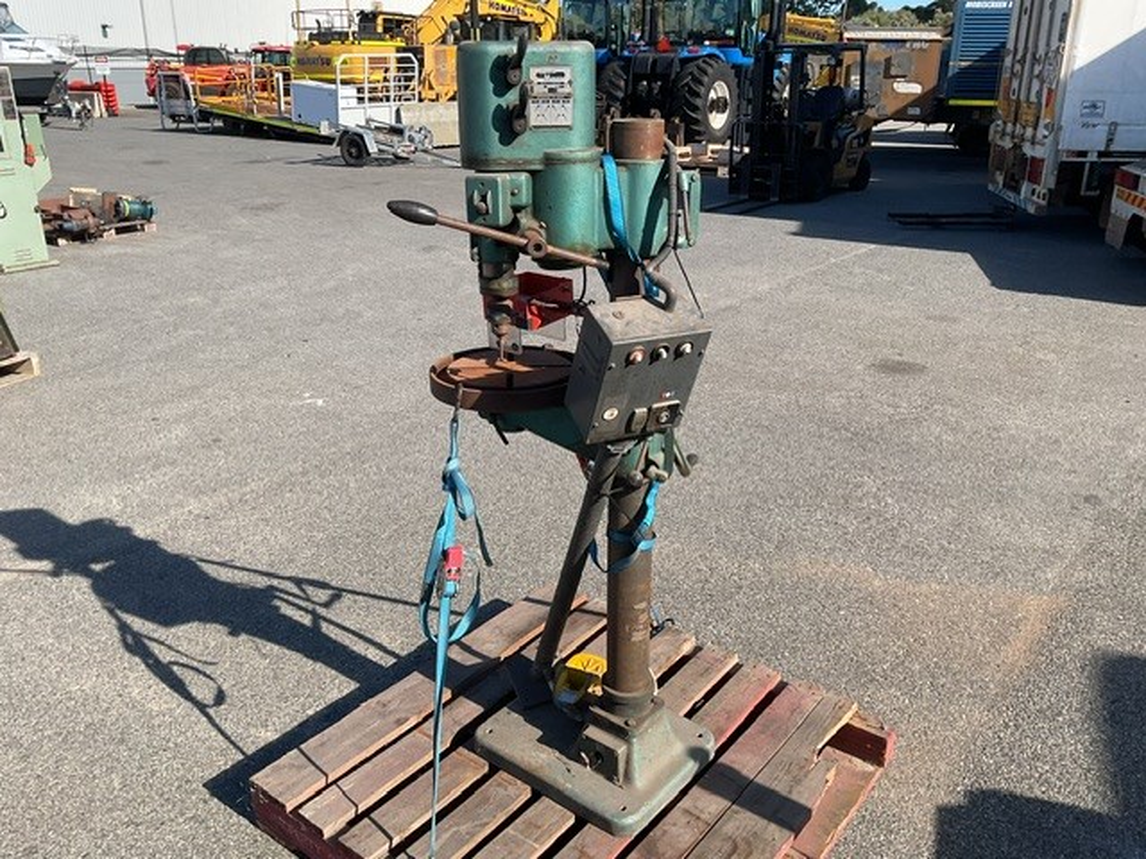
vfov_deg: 48.2
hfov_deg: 61.7
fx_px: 960
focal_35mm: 29
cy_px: 430
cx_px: 573
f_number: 1.8
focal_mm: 3
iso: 16
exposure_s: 1/1221
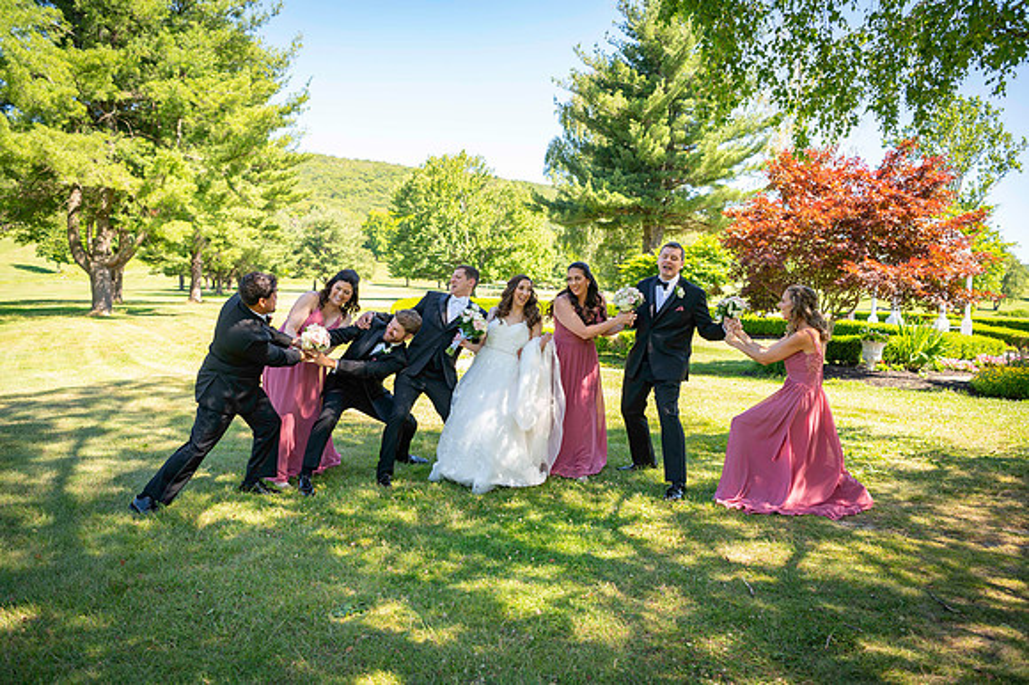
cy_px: 342
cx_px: 514
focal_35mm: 27
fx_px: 771
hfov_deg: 67.4
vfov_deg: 47.9
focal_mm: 27
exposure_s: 1/250
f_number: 3.2
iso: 100
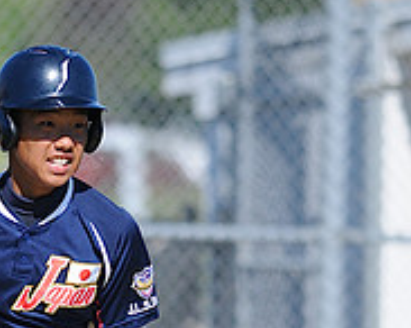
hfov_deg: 1.9
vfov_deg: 1.5
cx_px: 100
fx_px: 12625
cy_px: 422
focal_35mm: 1039
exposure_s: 1/1600
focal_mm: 300
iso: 200
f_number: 4
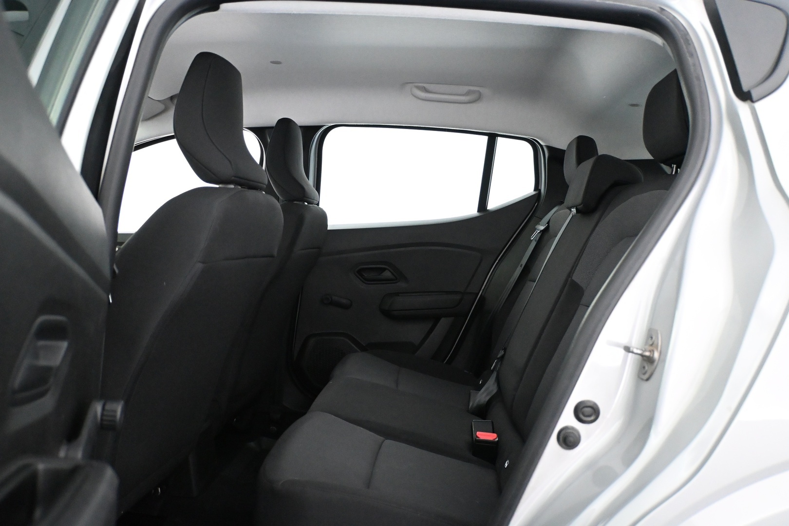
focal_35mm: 31
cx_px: 394
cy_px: 263
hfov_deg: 60.7
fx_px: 674
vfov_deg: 42.6
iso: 5600
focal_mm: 20.5
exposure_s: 1/60
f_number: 3.8
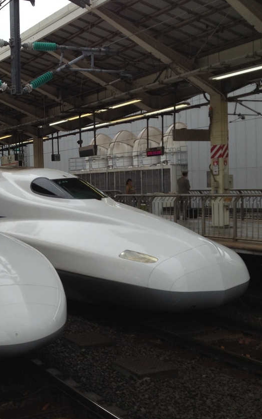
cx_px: 8
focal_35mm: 53
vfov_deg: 38.2
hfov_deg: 23.5
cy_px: 211
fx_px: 606
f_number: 2.4
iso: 50
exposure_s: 1/431
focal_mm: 4.28
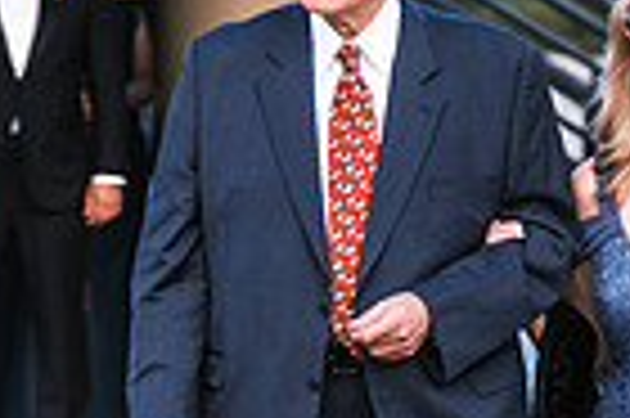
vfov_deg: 2.2
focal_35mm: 611
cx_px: 310
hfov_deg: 3.4
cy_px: 605
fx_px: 10680
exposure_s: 1/850
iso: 400
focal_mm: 98.2
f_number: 2.8
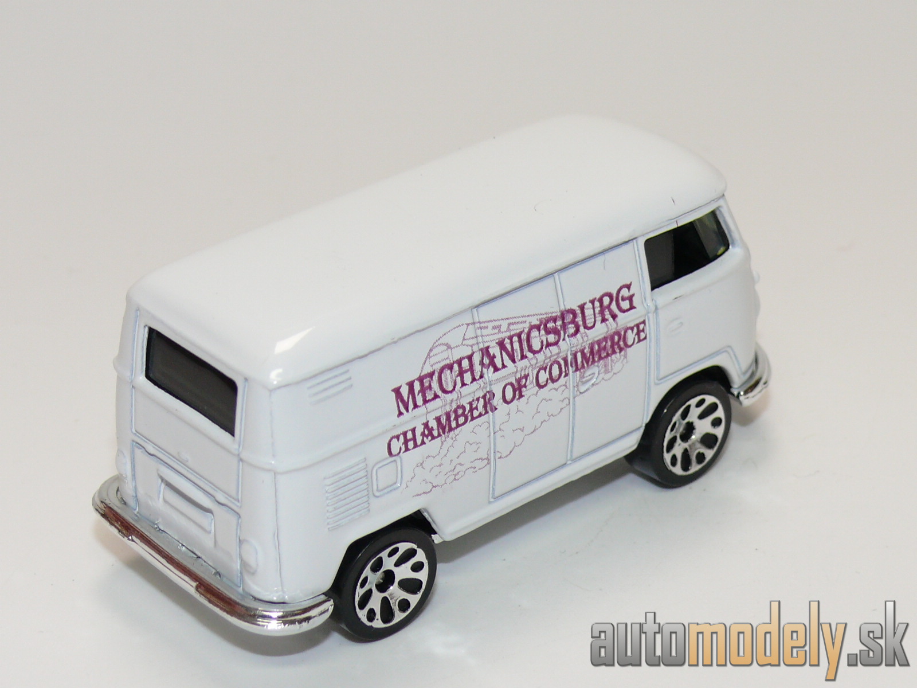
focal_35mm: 102
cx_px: 458
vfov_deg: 14.5
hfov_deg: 19.3
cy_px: 344
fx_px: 2702
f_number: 4
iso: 100
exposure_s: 1/30
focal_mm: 13.3
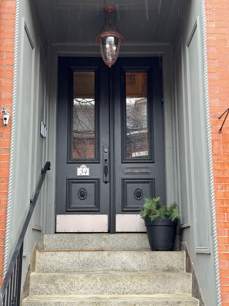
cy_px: 153
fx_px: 423
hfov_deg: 30.3
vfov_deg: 39.7
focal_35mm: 48
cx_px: 114
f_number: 1.78
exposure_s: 1/98
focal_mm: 6.86
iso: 100
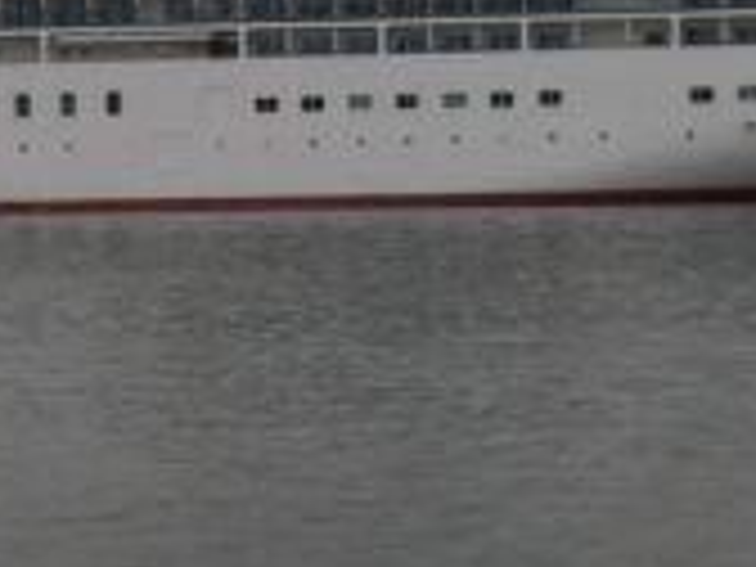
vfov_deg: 8.8
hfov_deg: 11.7
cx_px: 158
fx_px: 3691
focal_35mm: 169
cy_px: 86
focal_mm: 6.61
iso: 80
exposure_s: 1/1250
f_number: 3.9
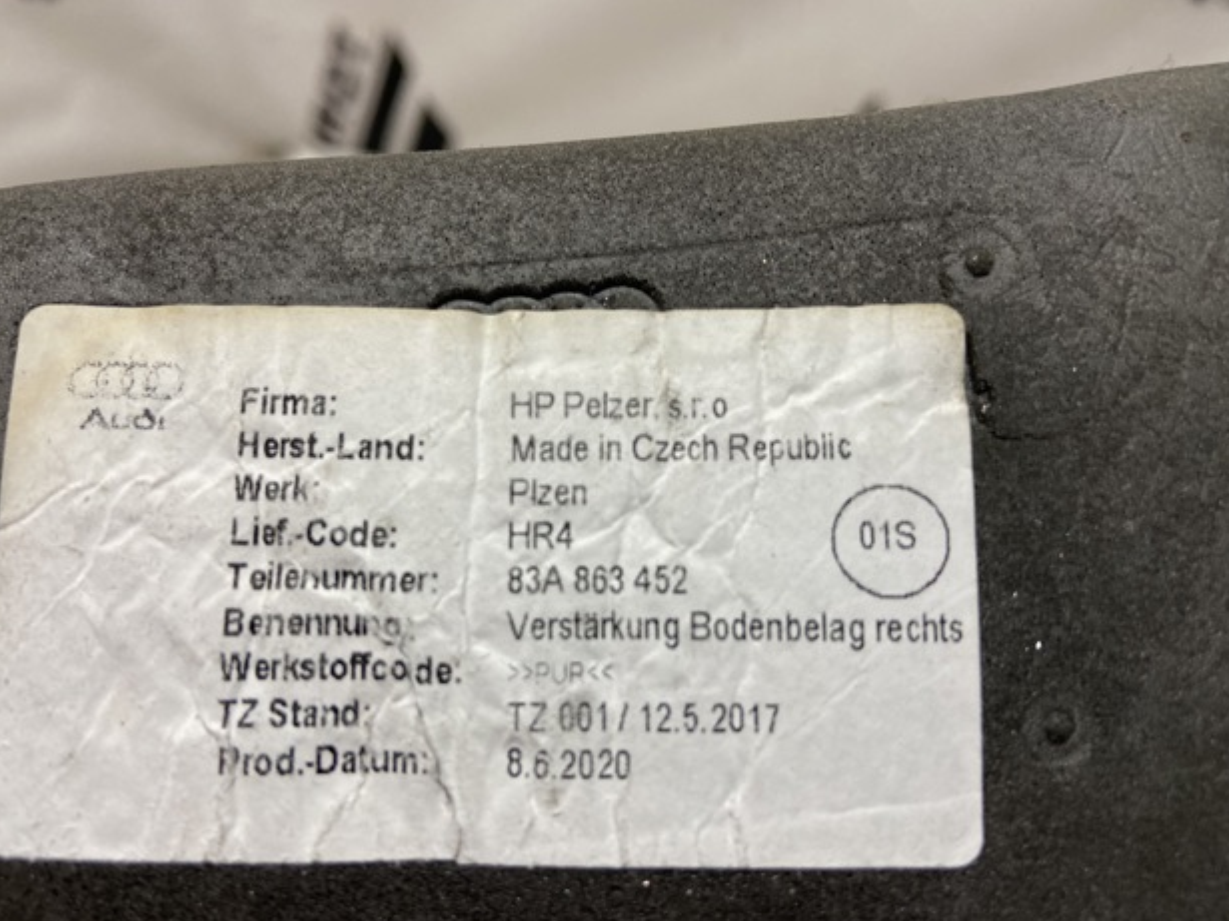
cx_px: 602
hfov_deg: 67.3
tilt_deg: -48.8
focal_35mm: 26
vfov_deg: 53.0
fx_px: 923
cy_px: 462
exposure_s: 1/100
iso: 125
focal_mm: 4.25
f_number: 1.8
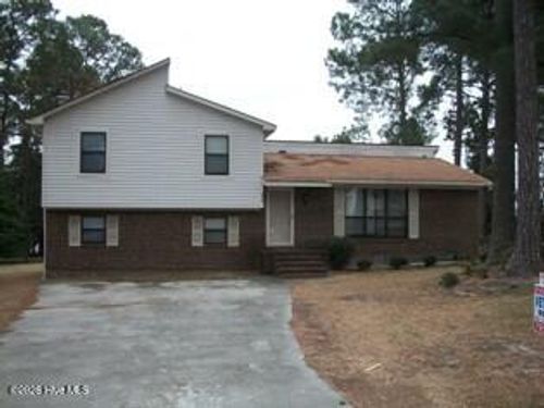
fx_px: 503
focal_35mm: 32
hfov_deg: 56.8
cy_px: 204
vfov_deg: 44.2
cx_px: 272
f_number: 2.9
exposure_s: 1/320
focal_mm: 5.7
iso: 80
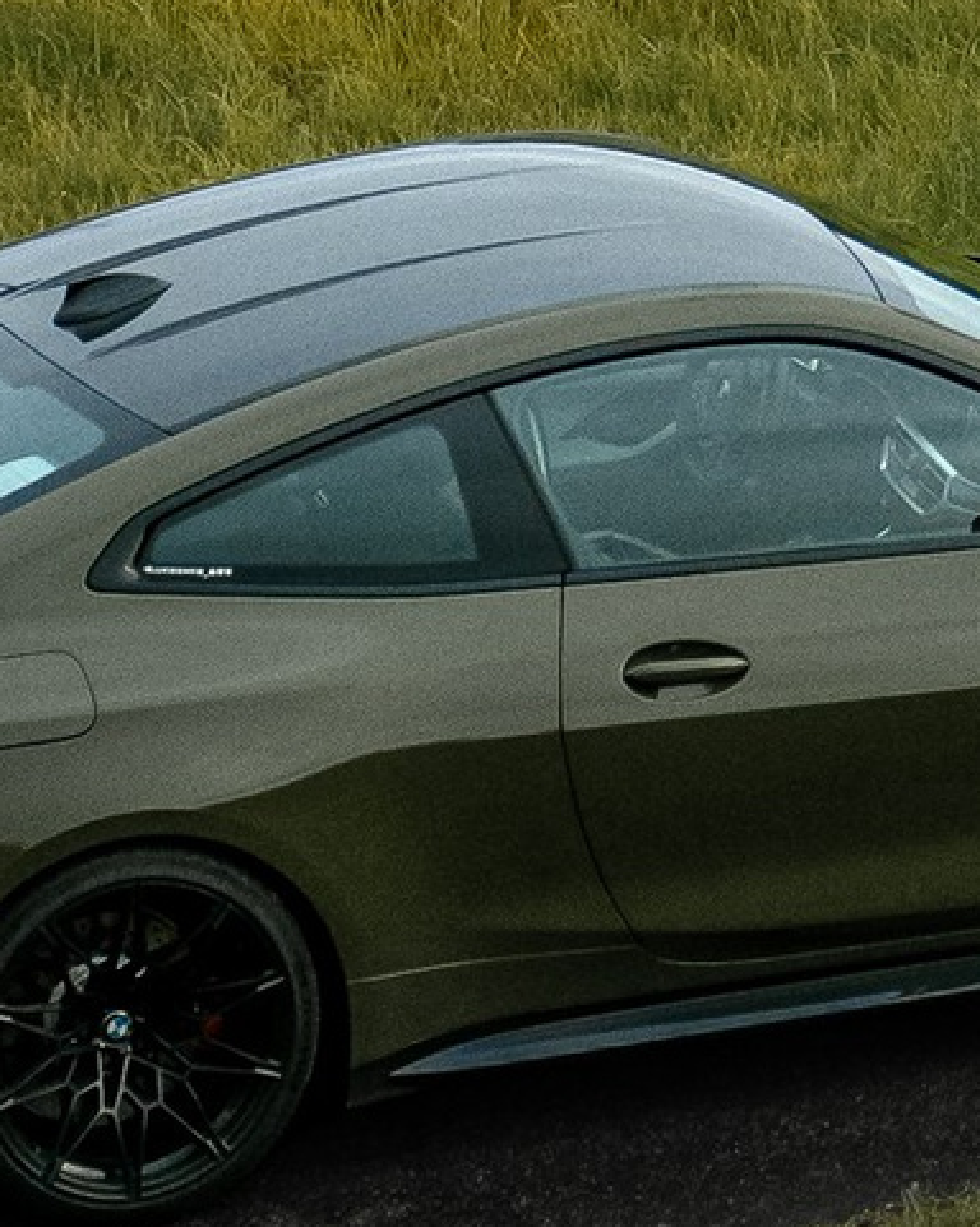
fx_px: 17425
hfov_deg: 3.2
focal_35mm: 480
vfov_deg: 4.0
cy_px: -676
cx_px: 1603
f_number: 3.2
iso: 500
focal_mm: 64
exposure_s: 1/100
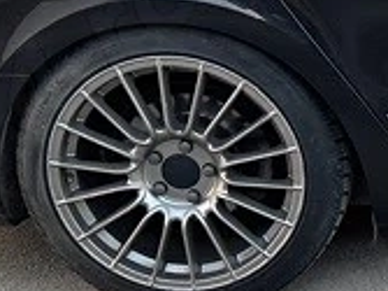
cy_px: 165
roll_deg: +1.6
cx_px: 704
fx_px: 1613
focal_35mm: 144
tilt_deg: -18.6
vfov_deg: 10.3
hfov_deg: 12.5
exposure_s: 1/121
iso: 200
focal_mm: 6.76
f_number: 1.78
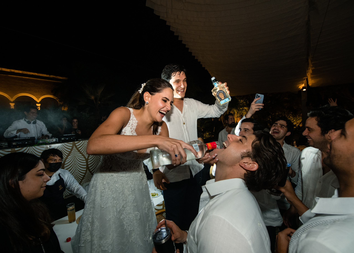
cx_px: 177
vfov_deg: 81.2
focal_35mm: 15
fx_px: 148
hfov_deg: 100.4
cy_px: 126
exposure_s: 1/250
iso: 2000
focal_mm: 14
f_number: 4.5
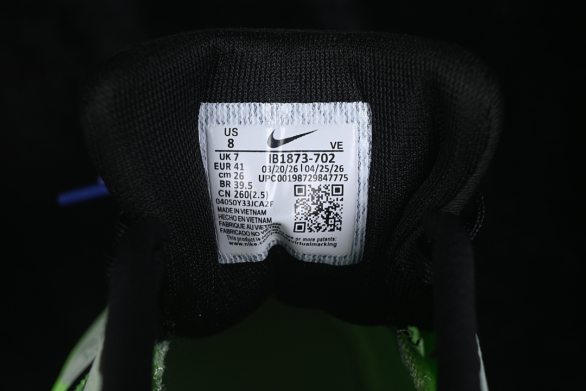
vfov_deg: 18.2
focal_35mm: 75
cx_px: 293
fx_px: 1221
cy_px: 196
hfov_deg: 27.0
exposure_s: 1/80
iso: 160
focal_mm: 50
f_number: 8
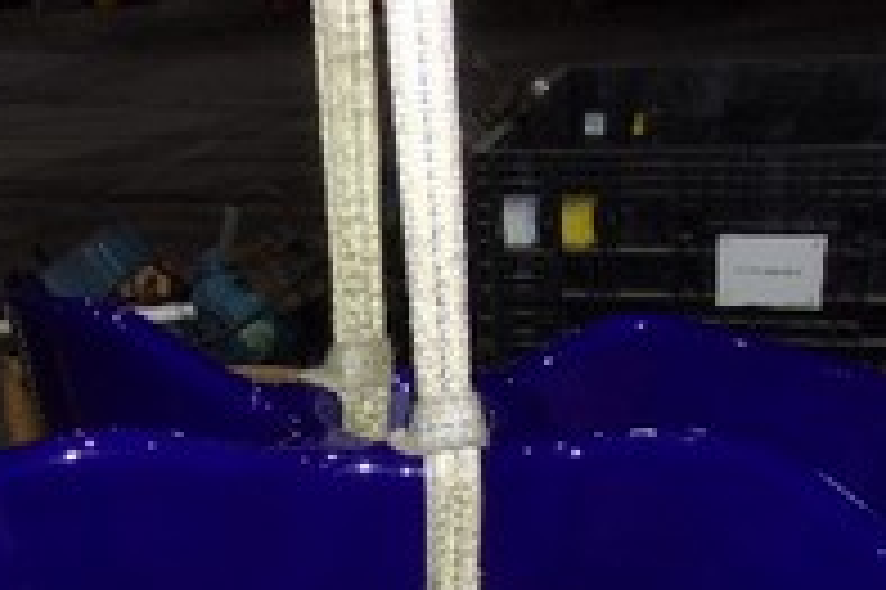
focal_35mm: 57
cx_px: 405
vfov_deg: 22.3
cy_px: 667
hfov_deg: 35.1
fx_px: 1402
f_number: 3
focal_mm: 4.9
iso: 200
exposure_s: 1/34
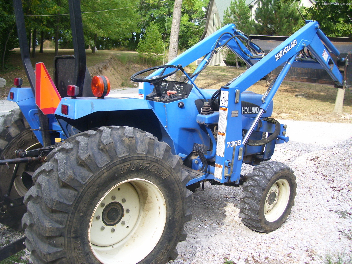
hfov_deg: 50.1
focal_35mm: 37
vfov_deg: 38.7
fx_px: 376
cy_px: 132
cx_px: 176
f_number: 2.7
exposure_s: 1/250
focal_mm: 6
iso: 80
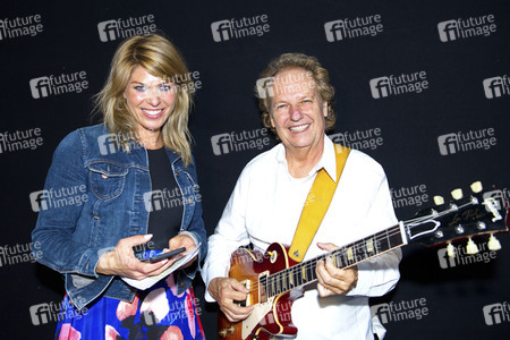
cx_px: 255
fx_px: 411
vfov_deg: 45.0
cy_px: 170
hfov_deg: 63.7
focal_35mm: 29
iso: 800
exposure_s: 1/125
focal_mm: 29
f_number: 4
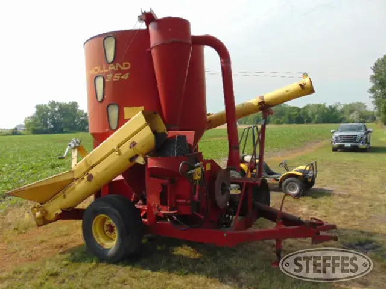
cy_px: 144
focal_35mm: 25
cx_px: 193
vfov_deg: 54.9
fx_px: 279
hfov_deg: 69.4
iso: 80
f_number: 7.7
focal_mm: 4.5
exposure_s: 1/250
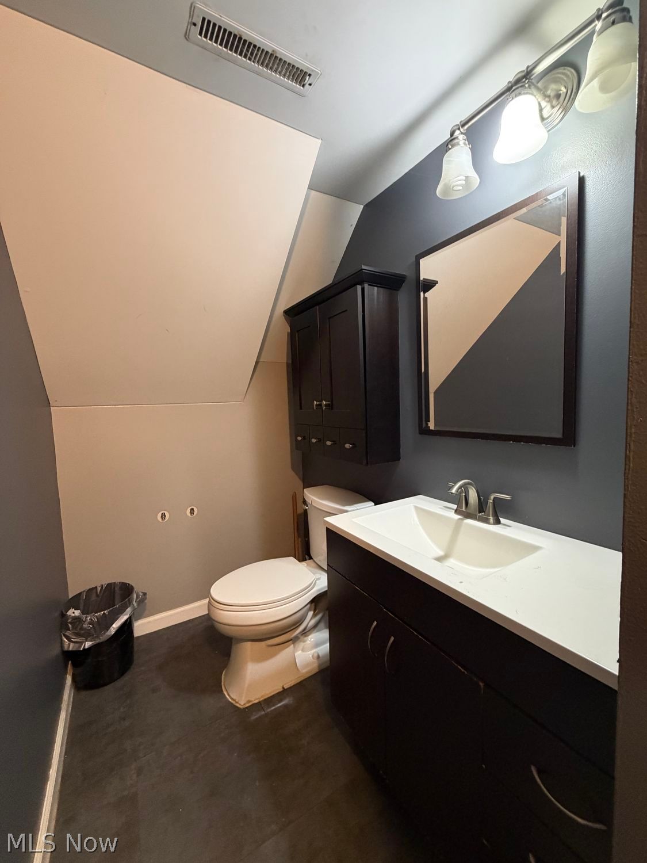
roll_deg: +2.1
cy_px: 432
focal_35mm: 14
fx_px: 349
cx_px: 324
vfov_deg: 102.1
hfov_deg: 85.7
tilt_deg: -4.8
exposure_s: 1/60
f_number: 2.2
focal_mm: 2.22
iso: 400
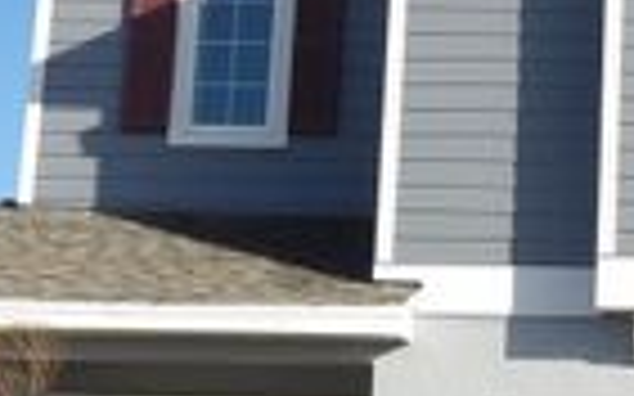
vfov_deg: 12.4
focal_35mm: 105
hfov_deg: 18.7
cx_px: 778
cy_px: 286
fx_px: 1814
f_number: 3.4
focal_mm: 5
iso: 100
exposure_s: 1/776
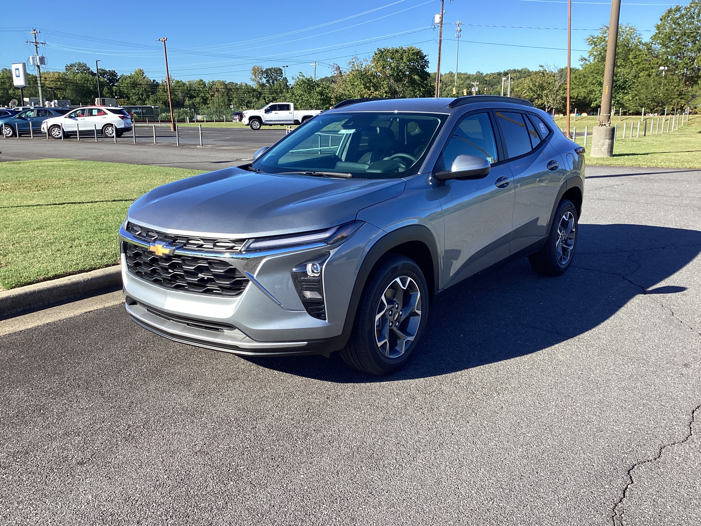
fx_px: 628
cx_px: 350
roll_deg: +1.6
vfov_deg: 45.4
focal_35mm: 31
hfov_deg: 58.4
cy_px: 263
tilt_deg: -12.8
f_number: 2.4
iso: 25
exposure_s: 1/657
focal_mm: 3.3
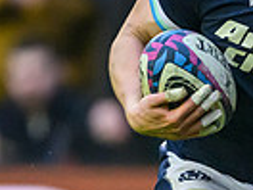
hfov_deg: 0.6
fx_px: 22394
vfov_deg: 0.5
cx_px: 353
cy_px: 283
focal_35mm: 3064
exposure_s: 1/1600
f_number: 4
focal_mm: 560
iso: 6400
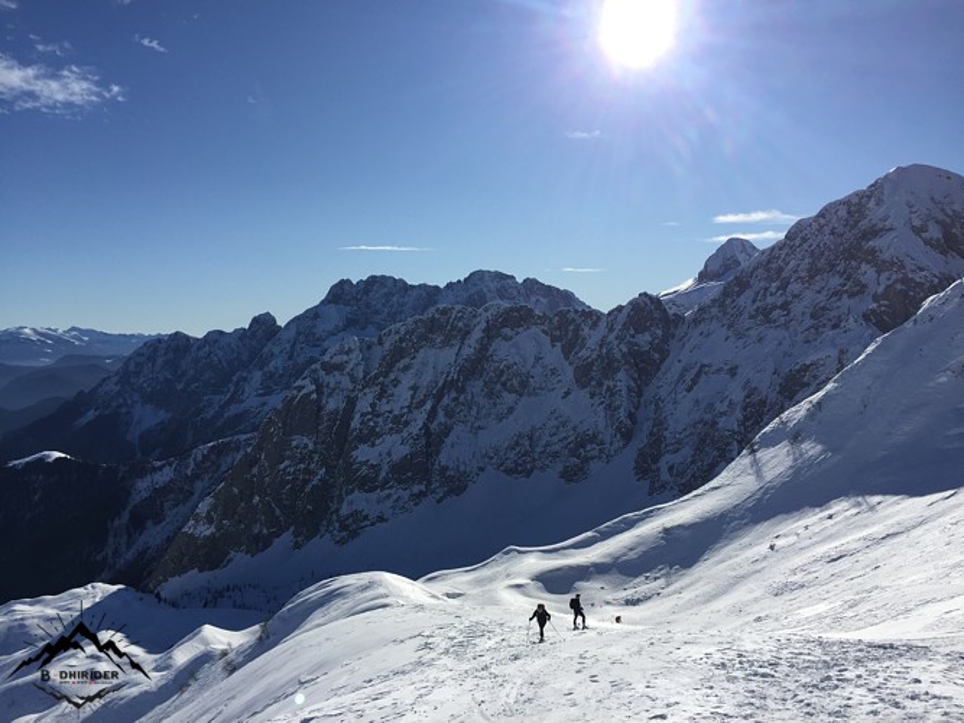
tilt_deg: -3.1
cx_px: 482
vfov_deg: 48.2
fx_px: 807
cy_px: 362
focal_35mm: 29
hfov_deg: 61.7
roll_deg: -1.1
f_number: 2.2
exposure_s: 1/5650
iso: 32
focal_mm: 4.15
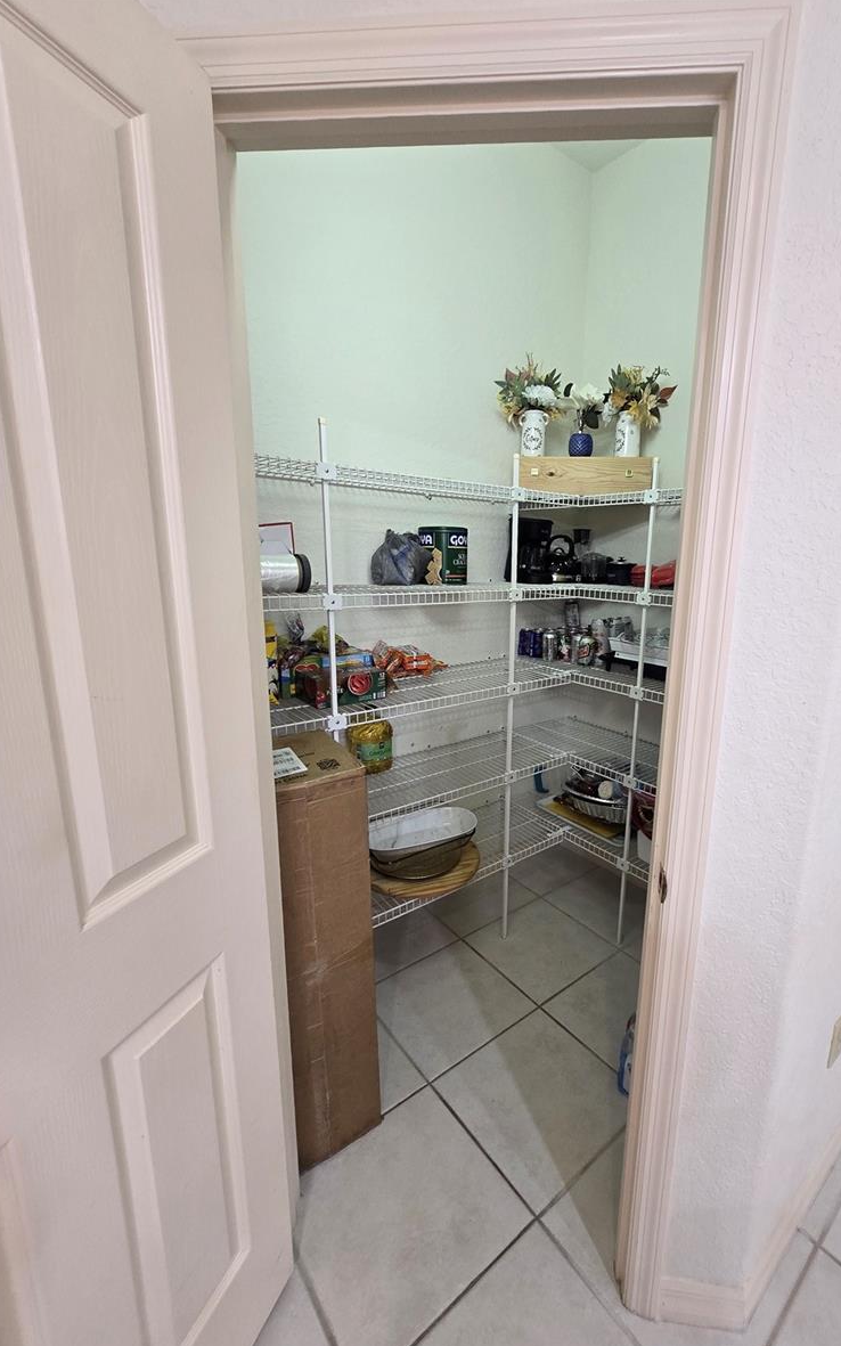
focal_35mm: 14
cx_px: 499
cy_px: 678
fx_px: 513
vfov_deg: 105.3
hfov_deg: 77.8
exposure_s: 1/60
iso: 160
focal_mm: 2.2
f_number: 2.2
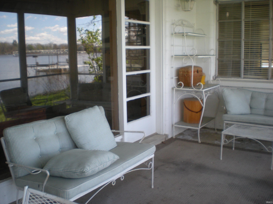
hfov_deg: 49.0
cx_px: 136
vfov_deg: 37.7
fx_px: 300
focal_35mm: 38
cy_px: 102
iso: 84
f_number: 3.1
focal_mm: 6.3
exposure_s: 1/60.8
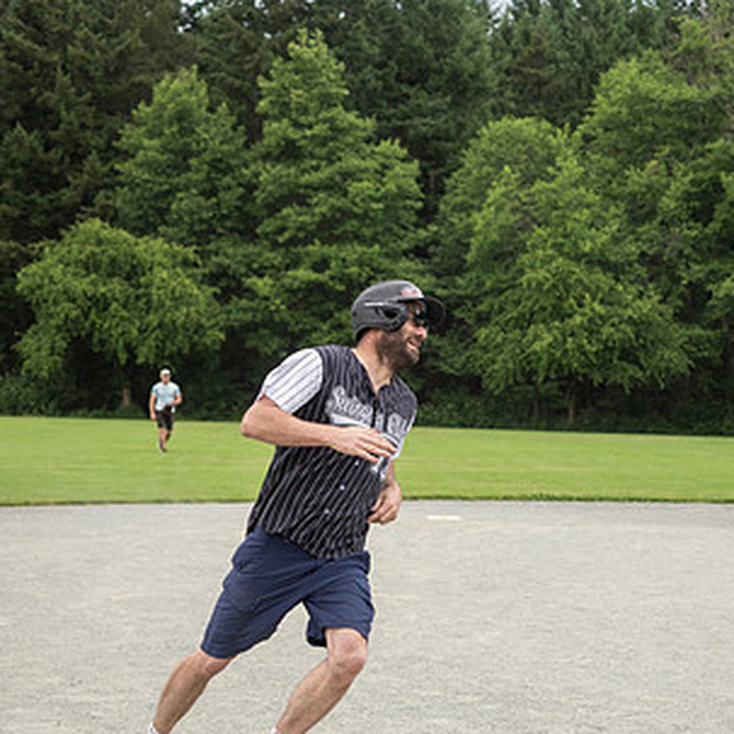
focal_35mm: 105
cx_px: 382
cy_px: 499
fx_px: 2519
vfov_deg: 16.5
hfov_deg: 16.6
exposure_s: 1/1600
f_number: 2.8
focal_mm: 40
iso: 500
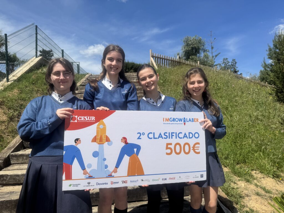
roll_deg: +1.4
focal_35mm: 24
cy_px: 106
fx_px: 197
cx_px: 142
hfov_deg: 71.6
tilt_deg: +2.3
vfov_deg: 56.8
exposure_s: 1/5814
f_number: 1.78
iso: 80
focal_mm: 6.76
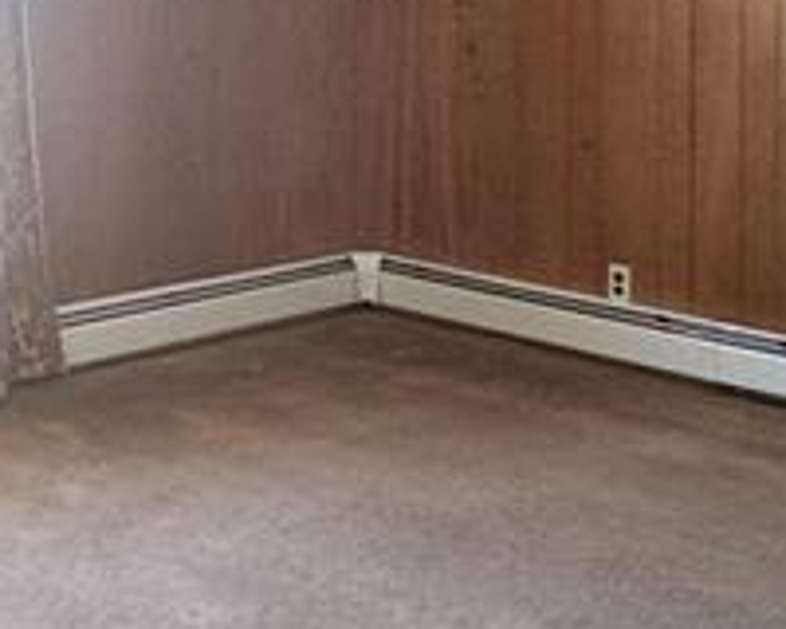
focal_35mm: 70
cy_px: -59
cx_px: 75
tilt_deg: +0.8
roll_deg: -0.9
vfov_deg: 20.8
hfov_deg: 26.2
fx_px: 1628
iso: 160
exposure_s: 1/60
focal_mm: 2.22
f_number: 2.2
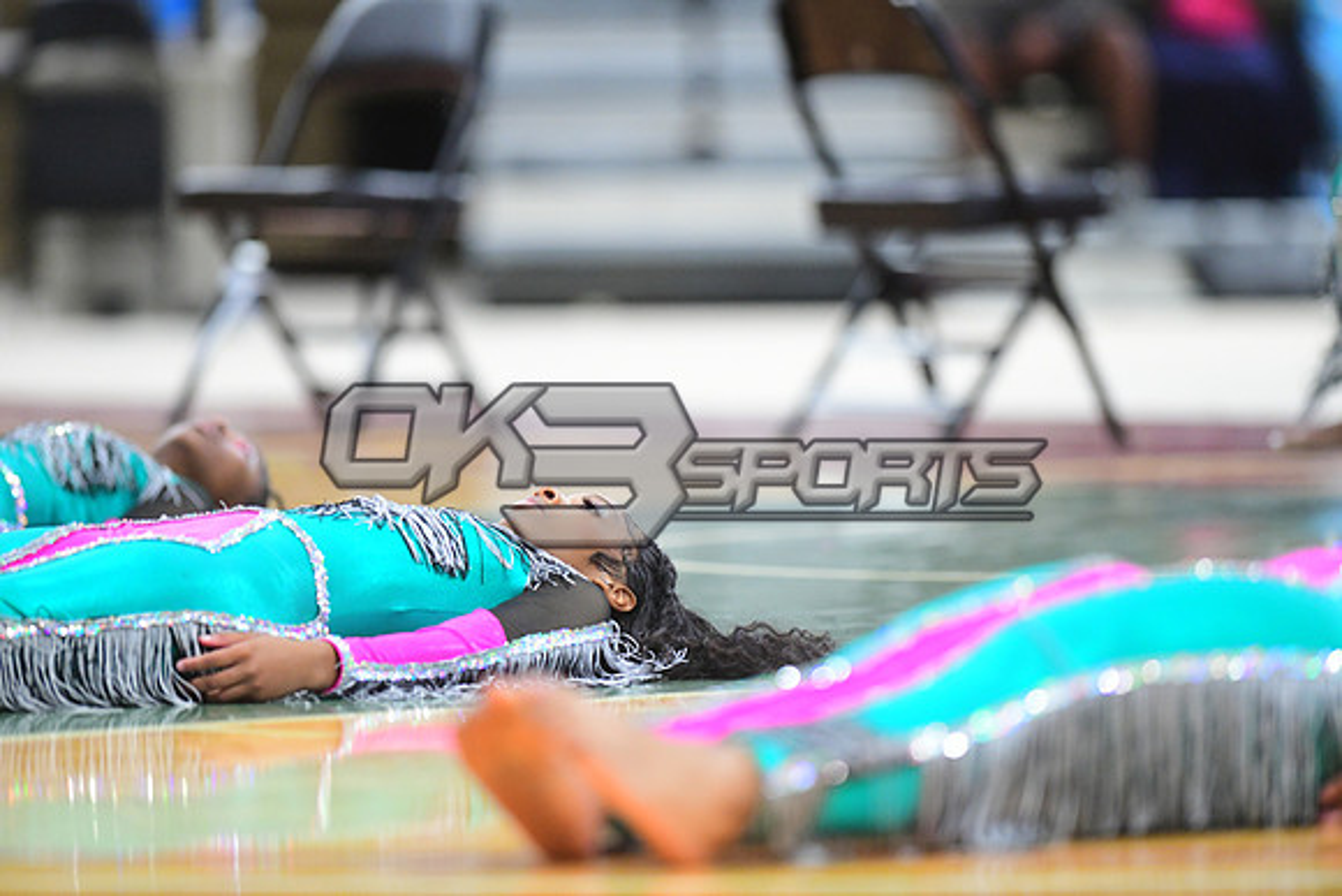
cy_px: 448
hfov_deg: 6.9
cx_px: 671
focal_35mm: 300
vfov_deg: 4.6
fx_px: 11185
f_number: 3.2
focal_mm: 300
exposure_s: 1/1000
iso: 6400
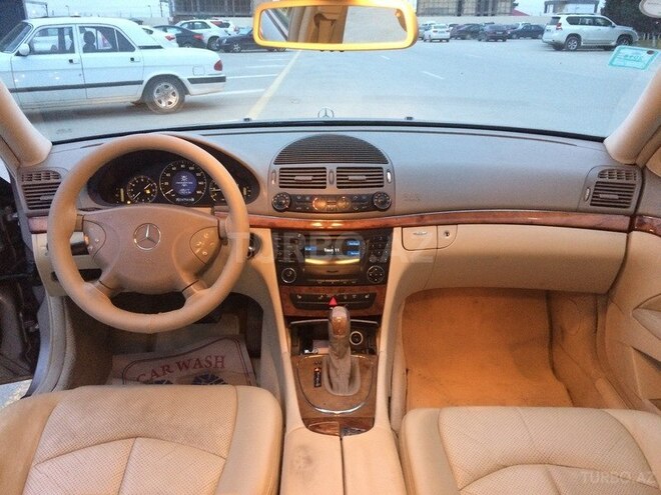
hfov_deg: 61.7
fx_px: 554
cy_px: 248
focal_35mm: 29
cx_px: 330
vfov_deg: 48.2
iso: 320
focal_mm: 4.15
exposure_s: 1/17
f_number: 2.2
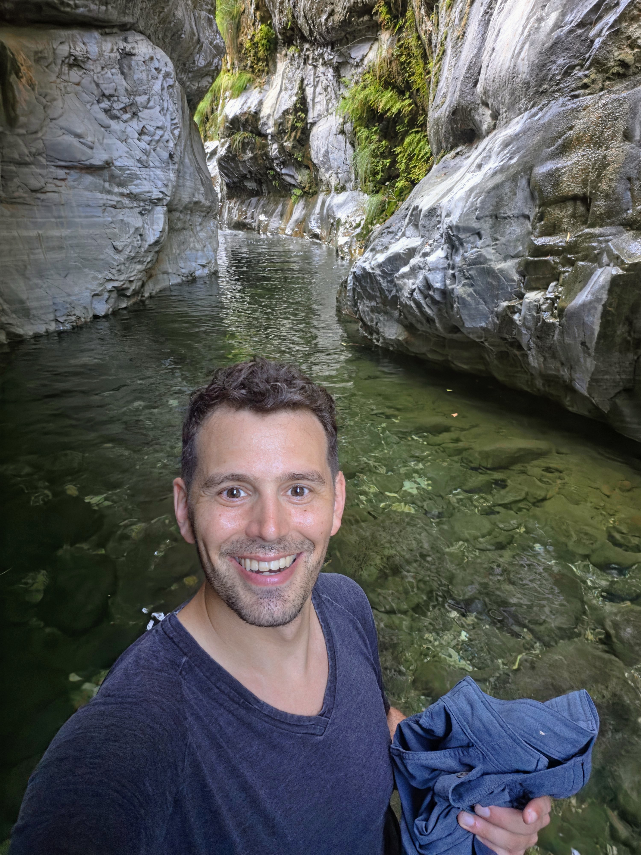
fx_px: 568
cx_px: 320
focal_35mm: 23
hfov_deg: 58.9
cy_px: 428
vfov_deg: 73.9
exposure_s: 1/60.2
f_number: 2.2
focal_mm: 3.3
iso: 320
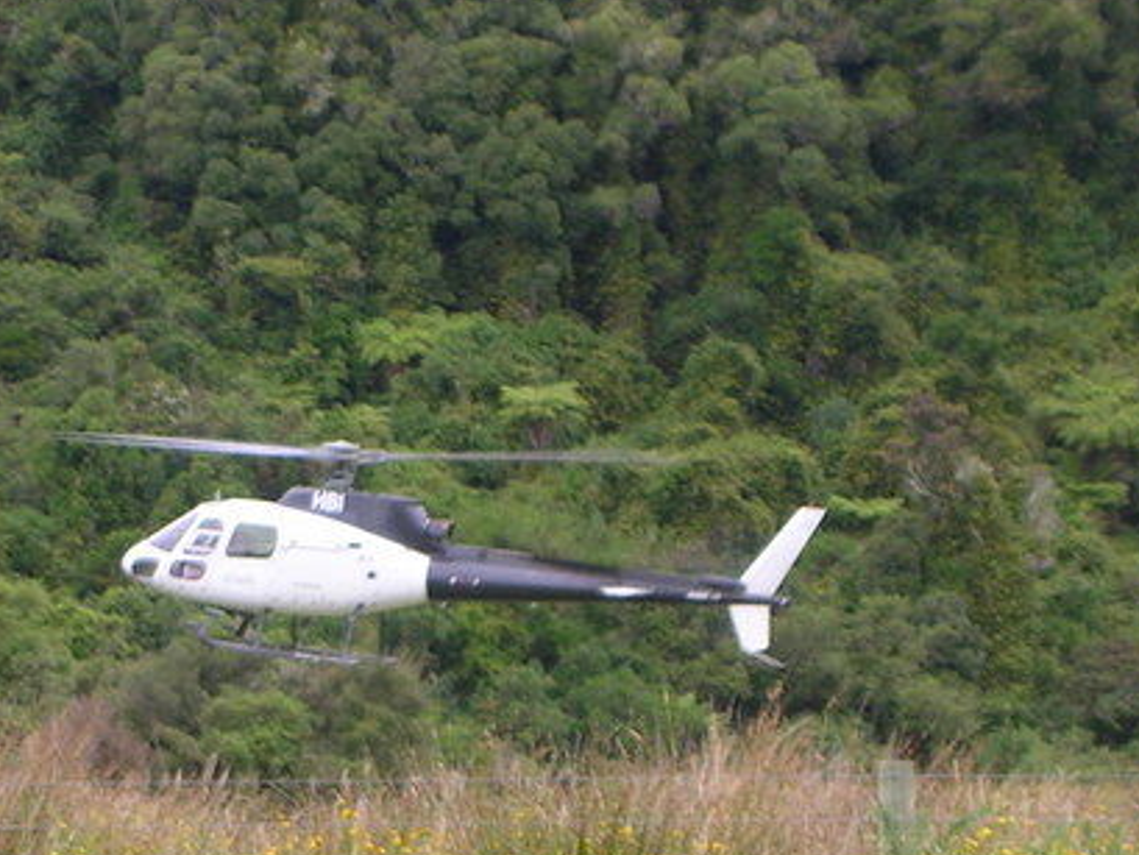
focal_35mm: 225
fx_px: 7406
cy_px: 660
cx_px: 287
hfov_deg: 8.8
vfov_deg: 6.6
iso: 50
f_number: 4.9
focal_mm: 17.4
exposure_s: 1/36.4
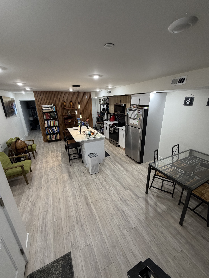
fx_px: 113
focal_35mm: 14
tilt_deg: -19.6
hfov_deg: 85.7
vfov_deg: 102.1
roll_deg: +0.2
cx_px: 104
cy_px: 139
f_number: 2.2
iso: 250
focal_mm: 2.22
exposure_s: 1/60
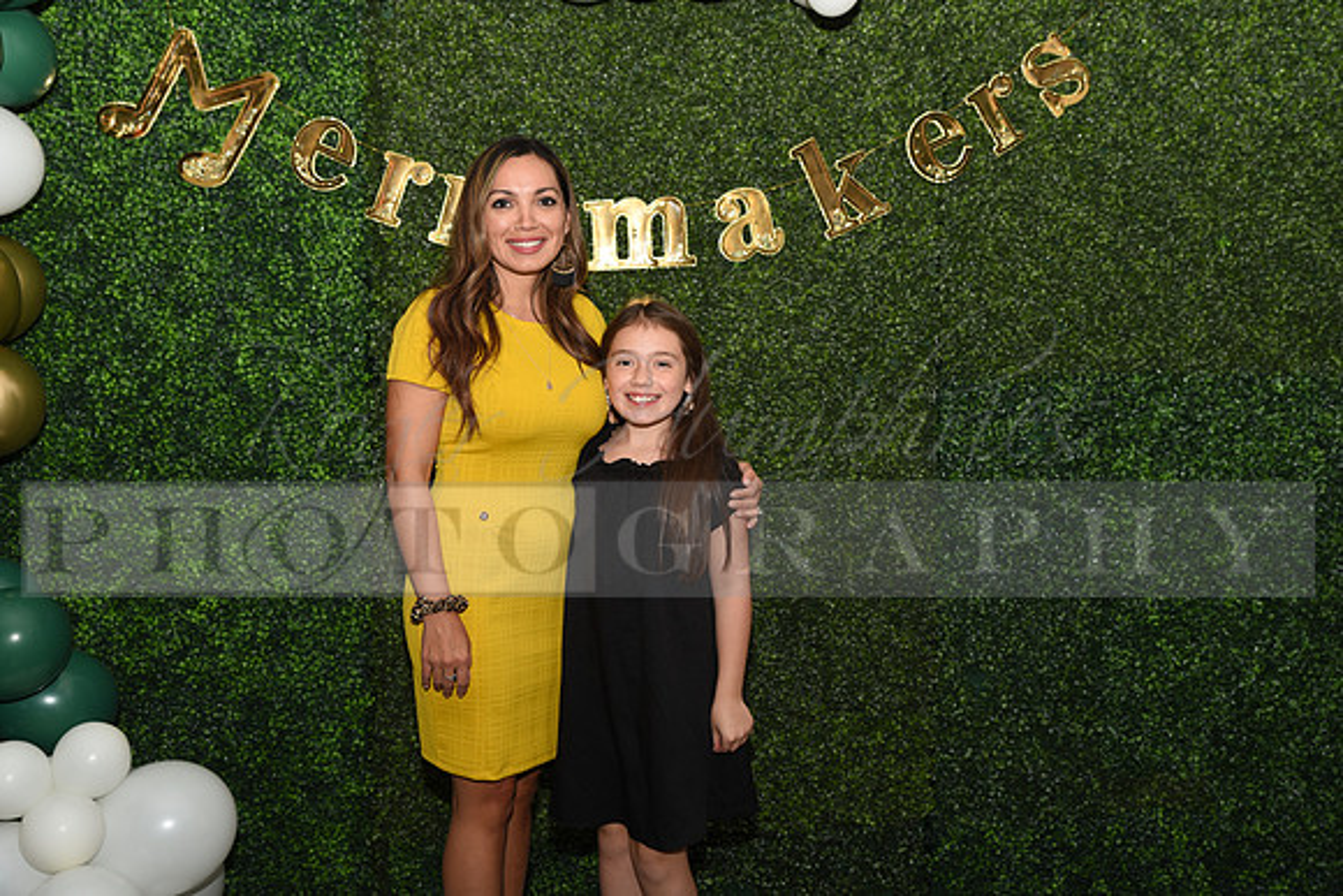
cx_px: 672
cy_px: 448
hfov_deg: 48.4
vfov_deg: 33.4
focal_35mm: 40
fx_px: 1493
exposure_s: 1/60
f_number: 4
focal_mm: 40
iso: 100
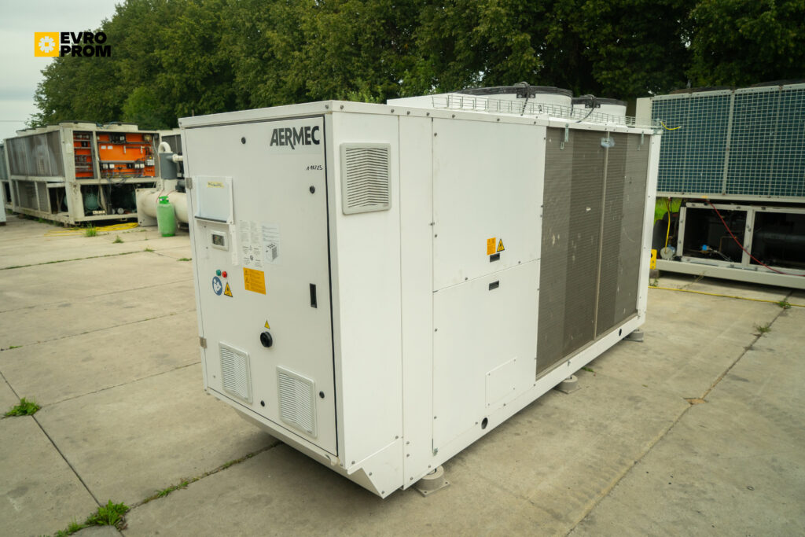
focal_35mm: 24
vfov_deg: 53.1
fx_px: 537
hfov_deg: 73.7
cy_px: 268
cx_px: 402
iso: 500
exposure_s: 1/400
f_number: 7.1
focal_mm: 24
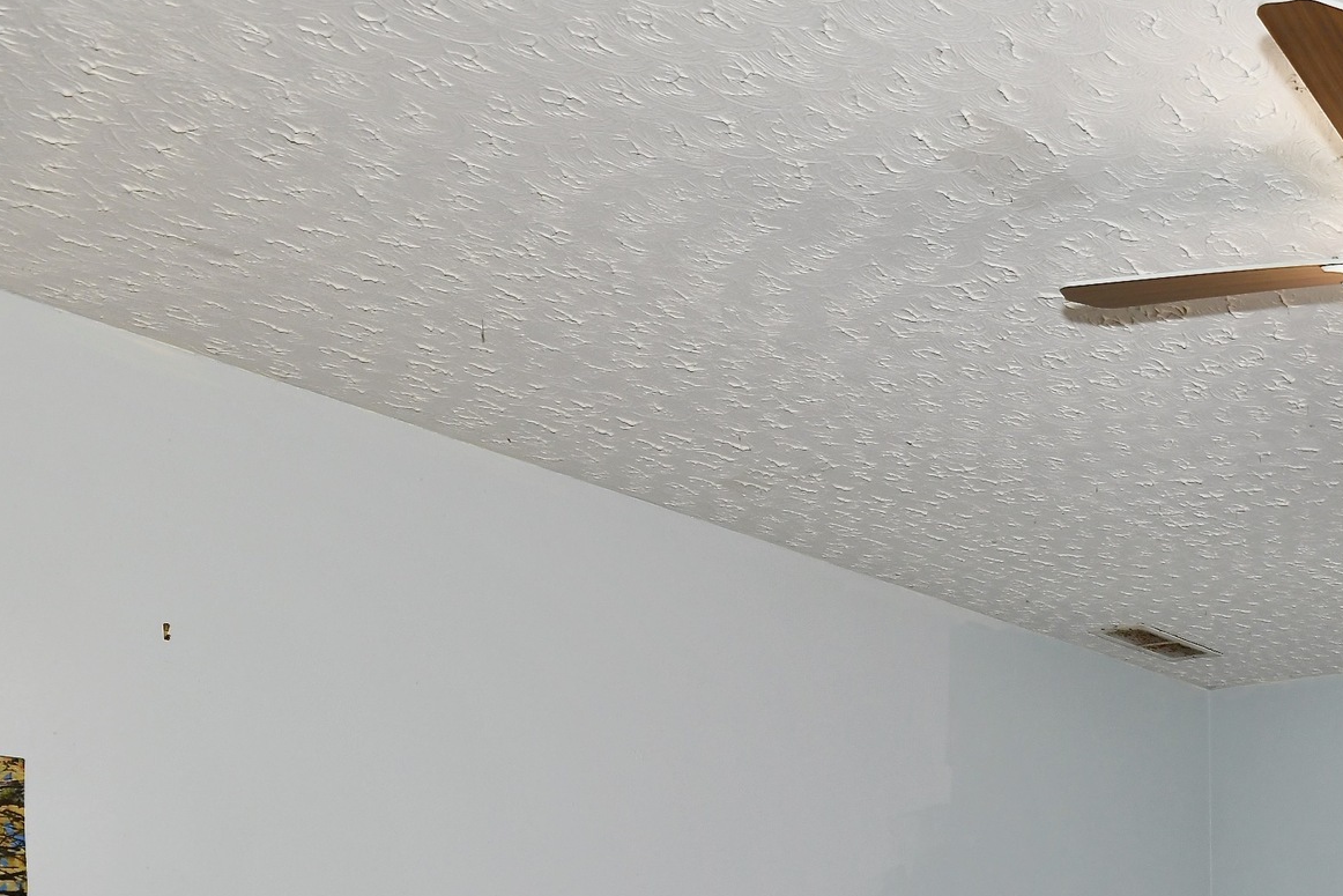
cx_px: 1653
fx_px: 1380
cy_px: 1061
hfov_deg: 37.5
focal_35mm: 37
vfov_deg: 30.7
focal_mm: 14
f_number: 6.3
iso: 640
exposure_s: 1/60
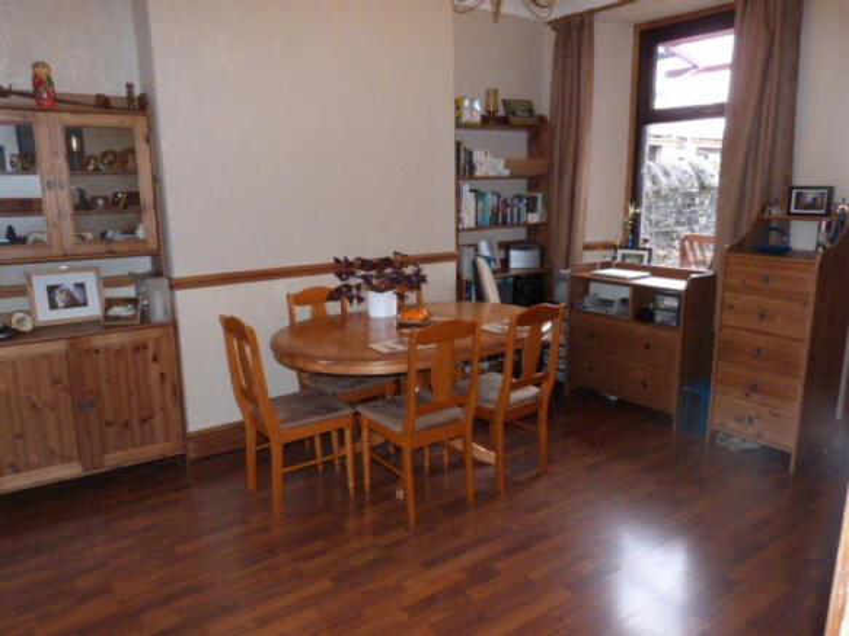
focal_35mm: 25
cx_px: 424
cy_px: 318
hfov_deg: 69.4
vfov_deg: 54.9
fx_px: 613
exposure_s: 1/60
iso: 400
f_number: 2.8
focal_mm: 4.5
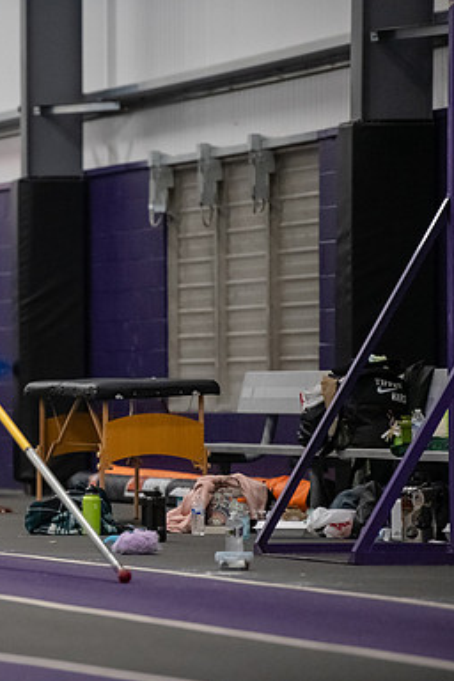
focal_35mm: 287
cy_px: 341
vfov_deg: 7.2
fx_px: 5429
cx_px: -37
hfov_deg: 4.8
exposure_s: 1/800
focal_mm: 190
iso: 6400
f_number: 2.8
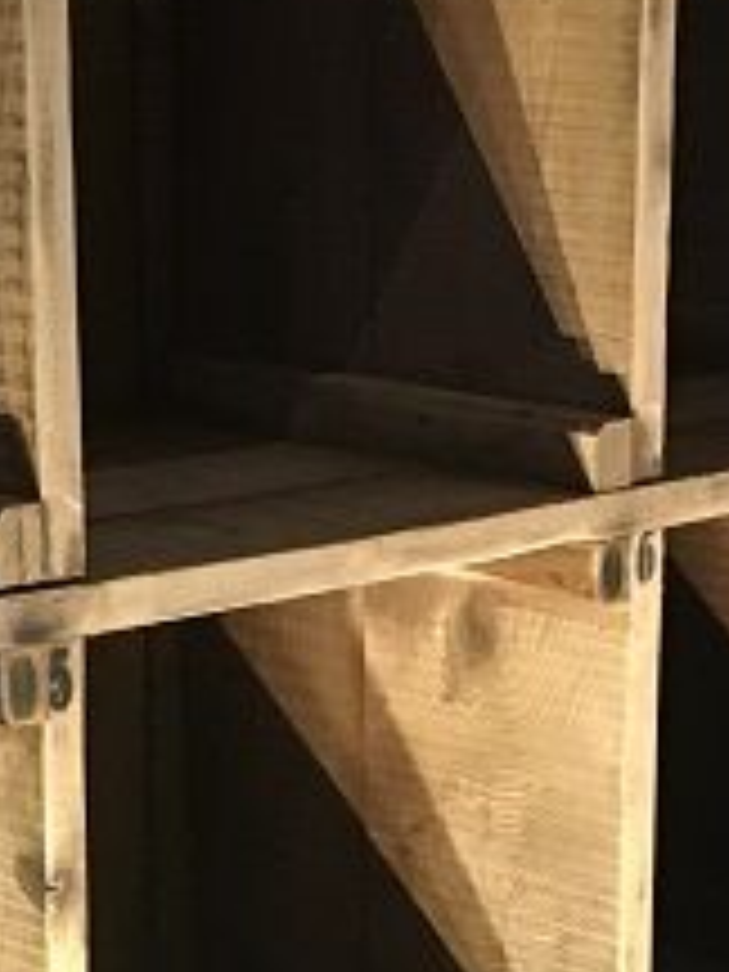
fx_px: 3398
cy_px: 878
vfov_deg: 16.1
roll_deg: +3.2
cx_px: 245
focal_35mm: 121
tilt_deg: -15.7
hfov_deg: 12.2
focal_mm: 4.15
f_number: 2.2
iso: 200
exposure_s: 1/17
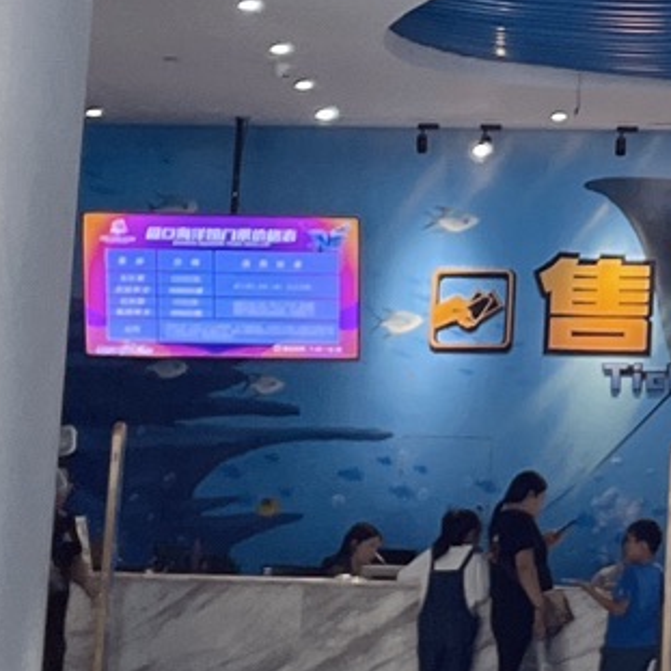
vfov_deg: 11.7
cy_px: 52
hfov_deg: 11.4
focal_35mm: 148
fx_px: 3246
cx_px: 949
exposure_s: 1/120
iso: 100
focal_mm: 4.2
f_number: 1.6
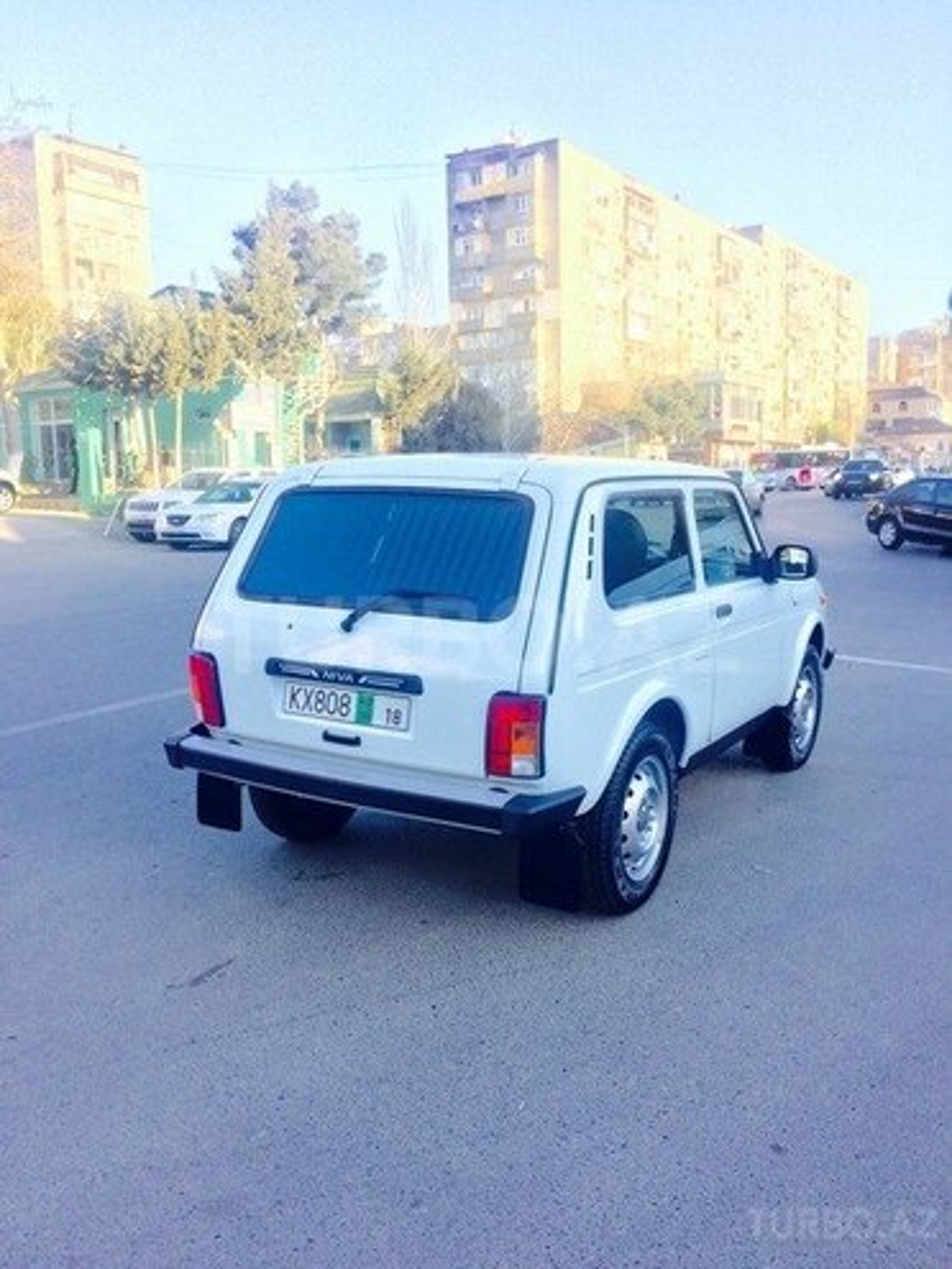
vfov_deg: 61.7
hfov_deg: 48.2
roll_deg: +2.5
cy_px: 634
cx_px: 476
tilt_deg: -8.8
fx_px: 1063
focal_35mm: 29
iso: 32
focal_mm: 4.15
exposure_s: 1/366
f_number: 2.2
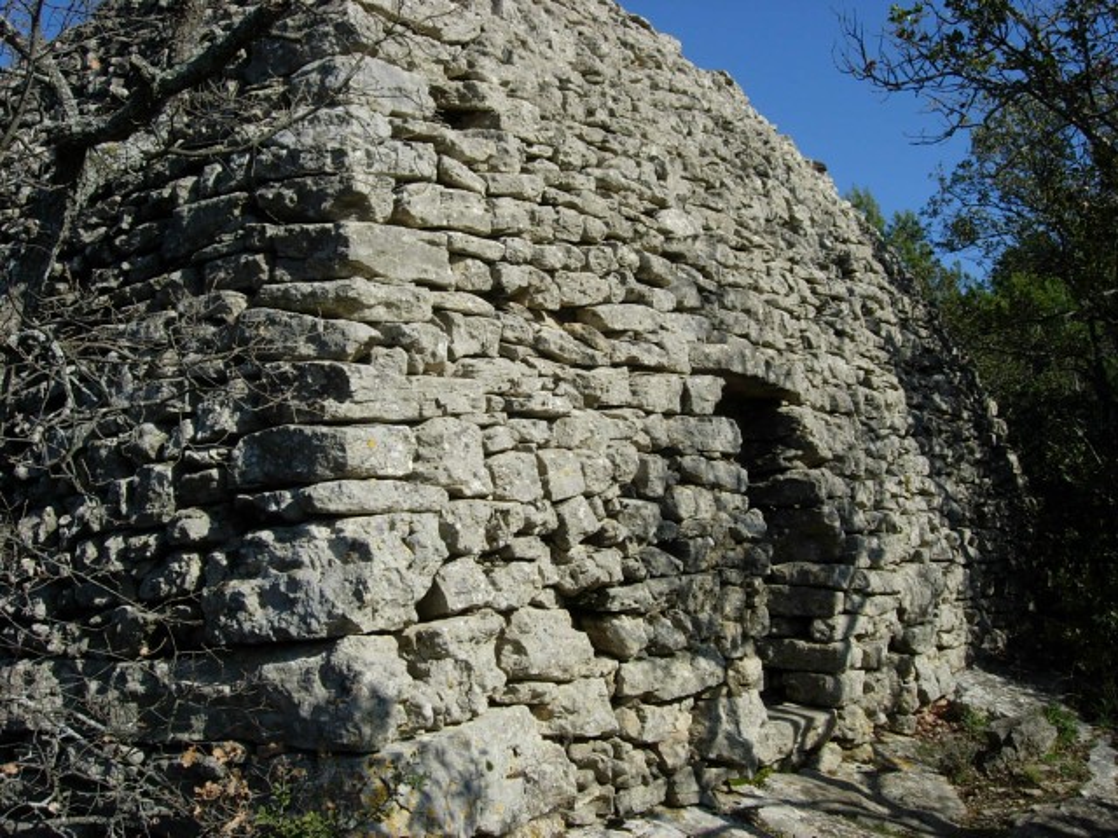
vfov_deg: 37.7
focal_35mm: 38
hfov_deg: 49.0
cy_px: 419
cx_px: 559
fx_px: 1227
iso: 64
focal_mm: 7.8
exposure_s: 1/813
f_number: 4.8
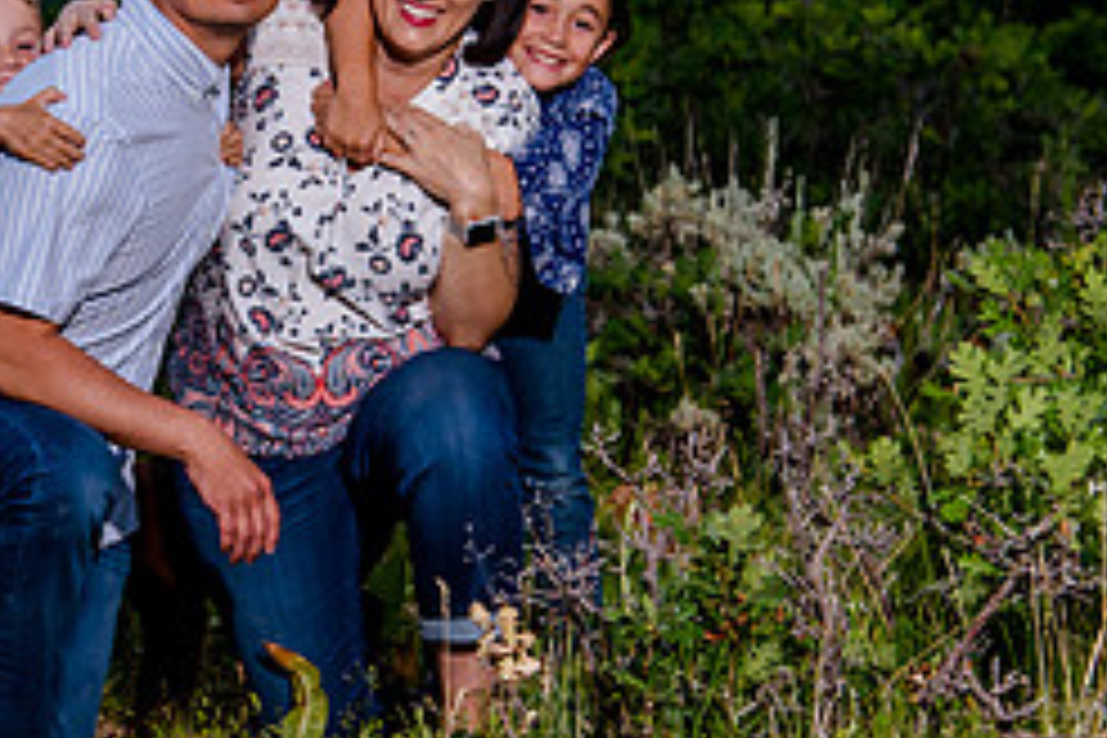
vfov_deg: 8.8
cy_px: 256
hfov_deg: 13.1
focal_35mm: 156
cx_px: 306
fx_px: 4797
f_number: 4.5
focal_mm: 58
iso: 400
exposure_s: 1/250
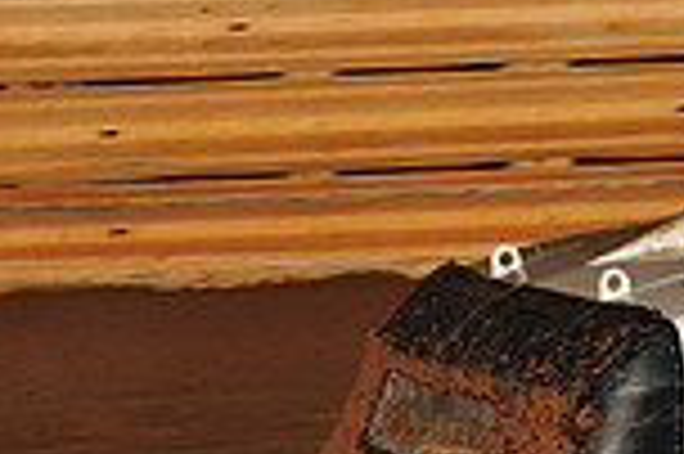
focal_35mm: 457
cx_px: 1296
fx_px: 8674
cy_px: 220
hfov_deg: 4.5
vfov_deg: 3.0
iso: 800
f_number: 6.3
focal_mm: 120
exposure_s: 1/320
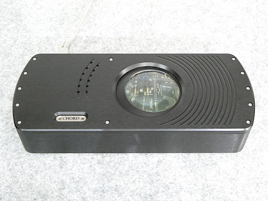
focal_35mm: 47
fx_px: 364
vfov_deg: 30.9
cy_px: 100
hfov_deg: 40.4
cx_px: 134
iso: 1600
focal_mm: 8.4
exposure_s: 1/30
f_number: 4
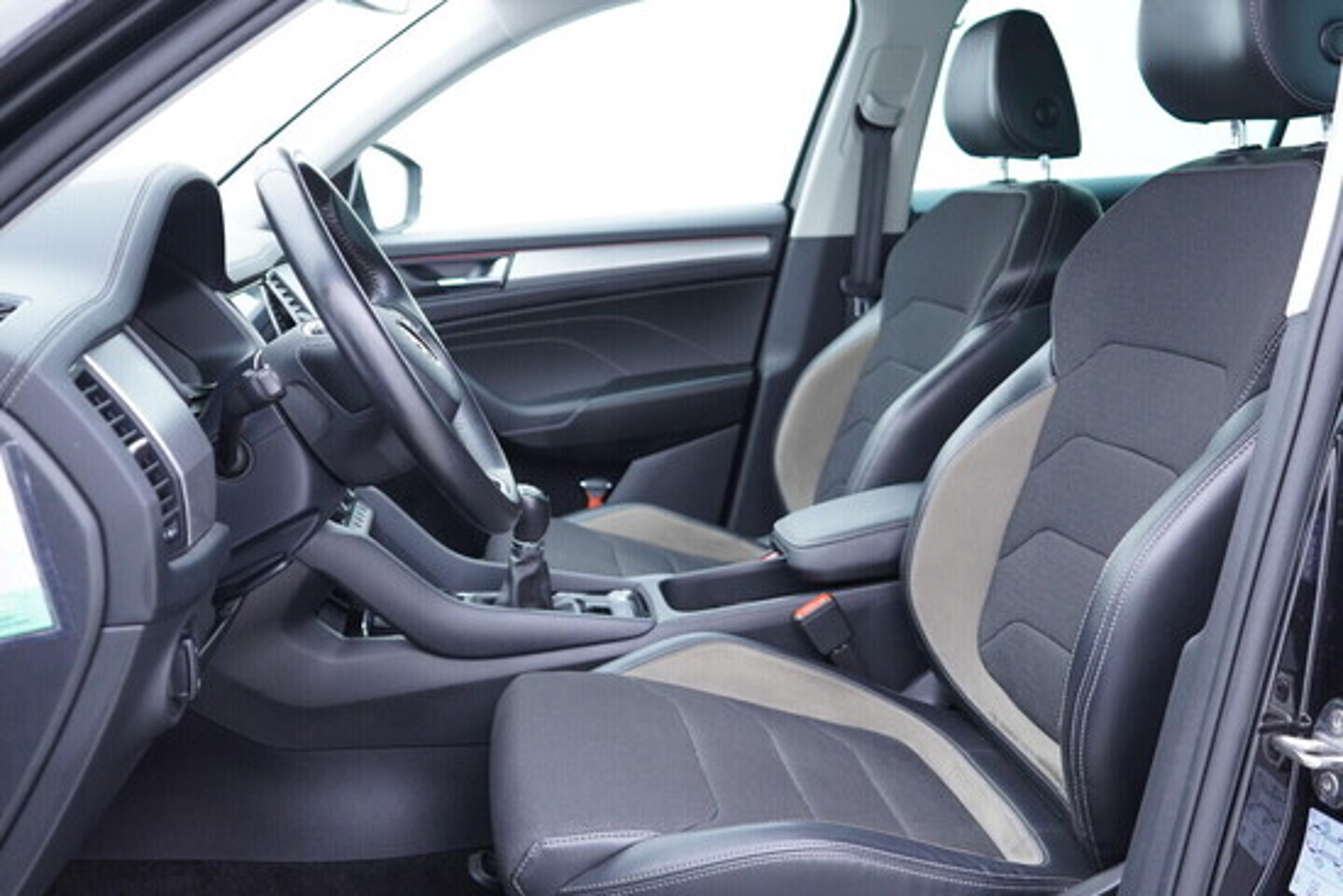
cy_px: 448
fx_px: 1343
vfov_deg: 36.9
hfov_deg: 53.1
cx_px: 672
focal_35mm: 36
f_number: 2.8
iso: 400
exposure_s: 1/40
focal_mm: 24
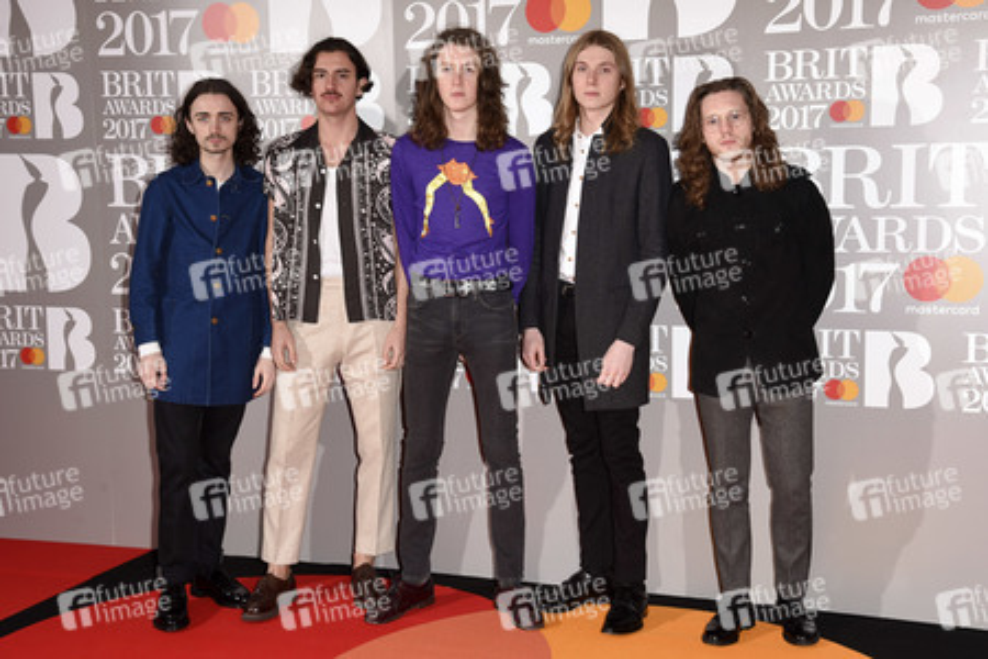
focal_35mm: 50
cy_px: 330
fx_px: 1372
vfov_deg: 27.0
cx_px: 494
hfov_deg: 39.6
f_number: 7.1
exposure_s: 1/250
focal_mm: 50
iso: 400
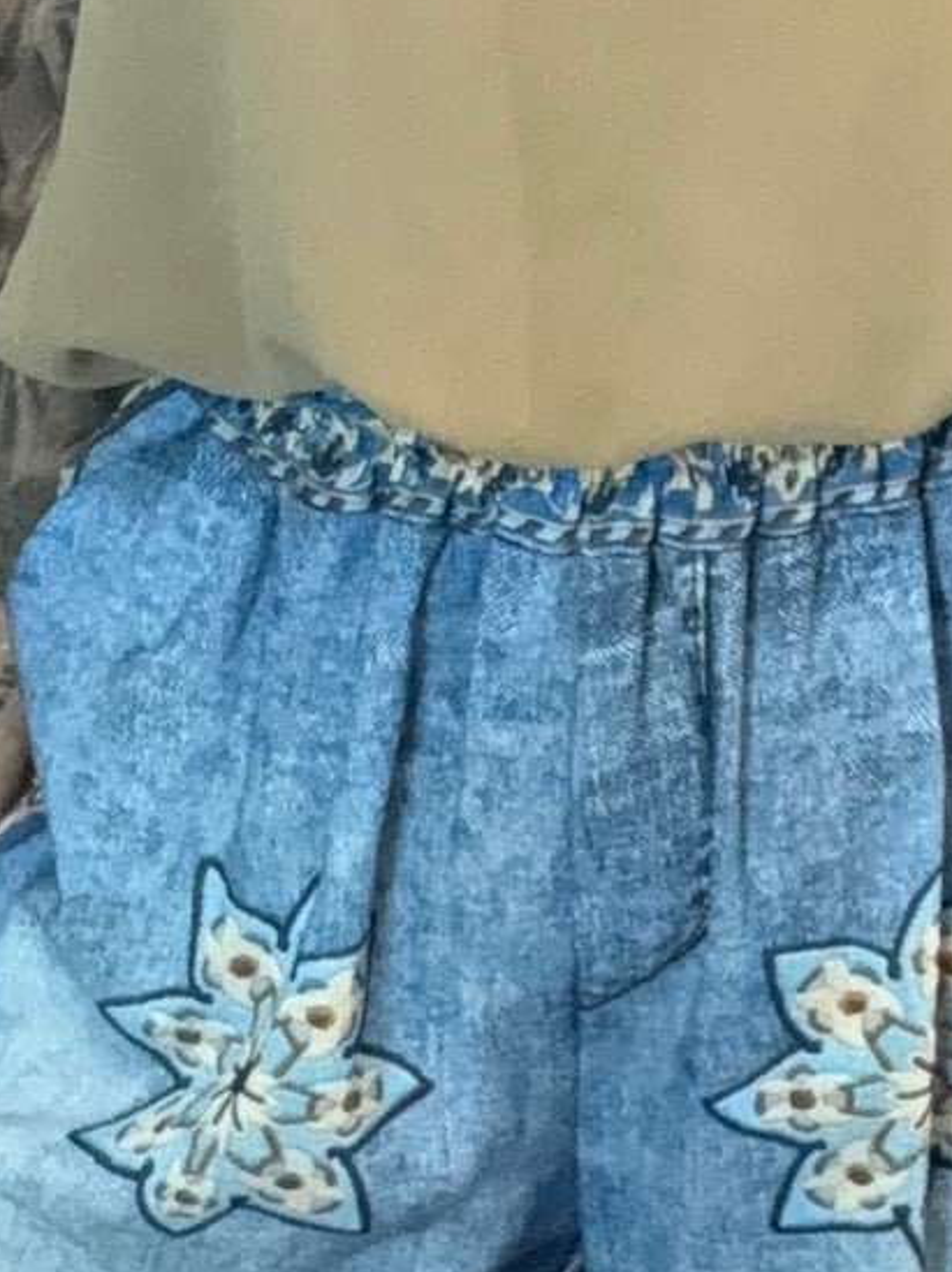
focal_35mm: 112
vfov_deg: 17.5
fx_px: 4112
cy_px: 297
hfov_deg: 13.2
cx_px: 612
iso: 200
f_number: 1.9
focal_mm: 2.69
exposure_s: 1/33
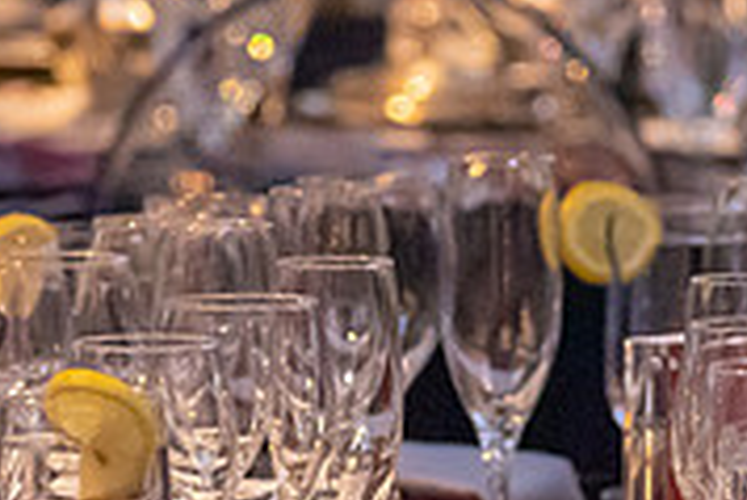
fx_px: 13976
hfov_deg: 3.1
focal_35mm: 673
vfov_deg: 2.0
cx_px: 445
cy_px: 418
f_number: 4.8
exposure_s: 1/125
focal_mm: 135
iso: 9000
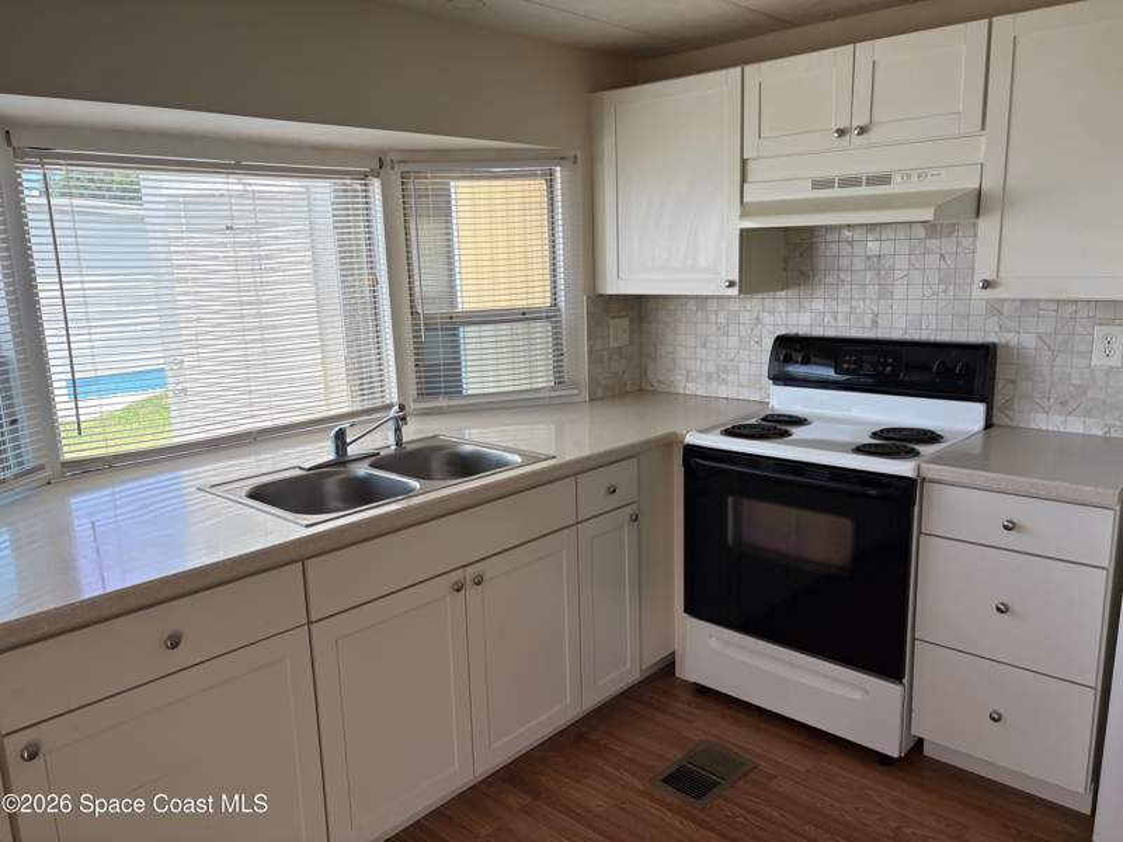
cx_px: 562
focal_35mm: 26
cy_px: 421
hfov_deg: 67.3
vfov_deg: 53.1
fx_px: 843
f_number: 1.6
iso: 64
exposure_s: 1/325
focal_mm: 5.96
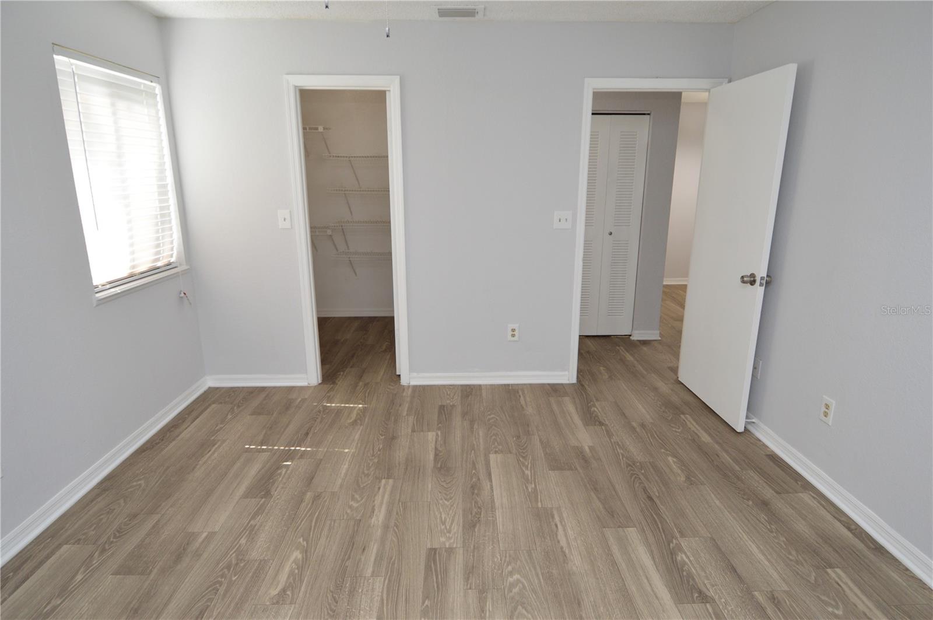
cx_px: 466
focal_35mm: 18
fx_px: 466
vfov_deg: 67.3
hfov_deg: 90.1
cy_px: 310
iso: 400
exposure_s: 1/60
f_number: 4
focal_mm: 12
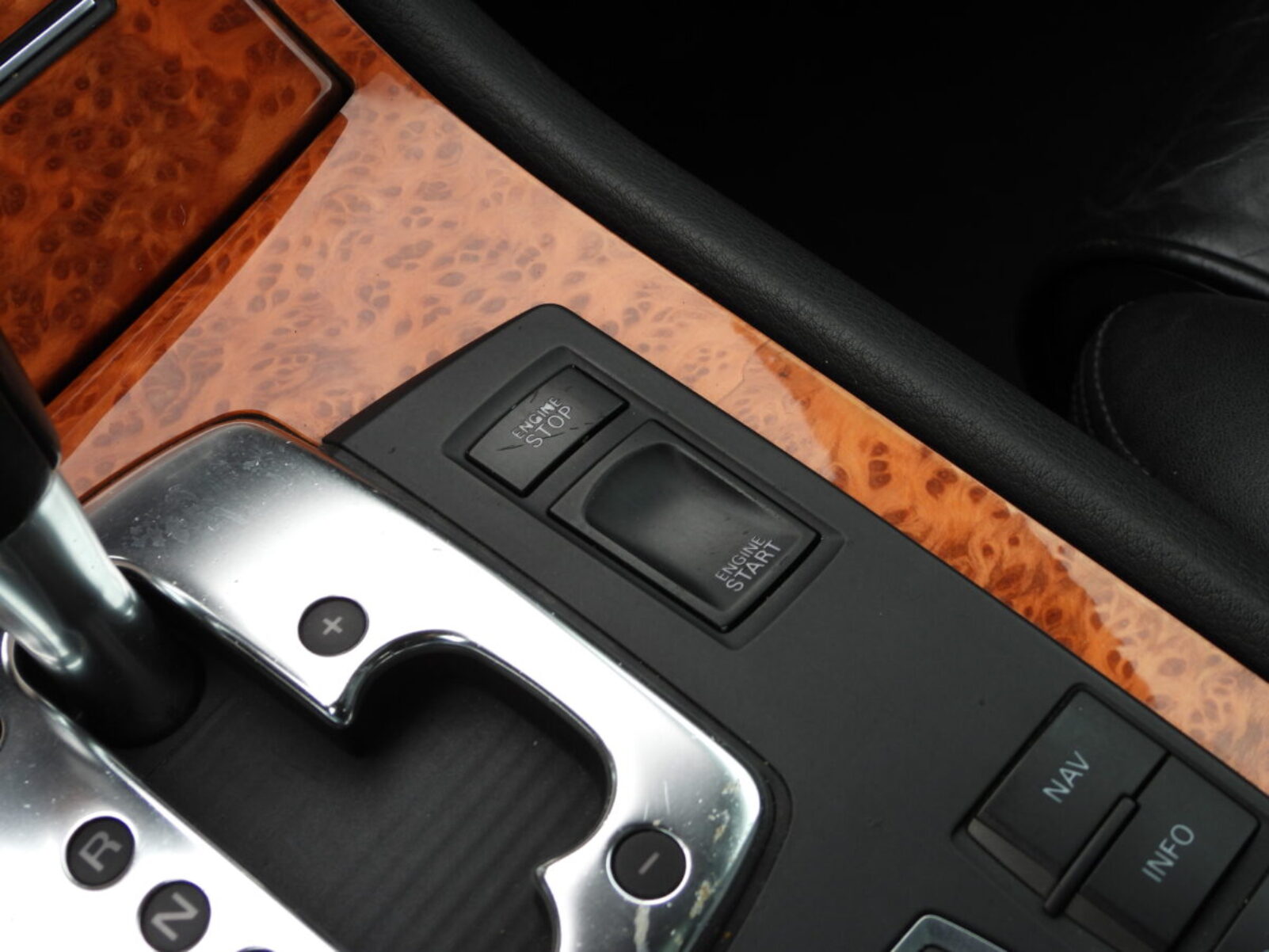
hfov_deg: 38.2
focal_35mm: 50
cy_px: 476
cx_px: 634
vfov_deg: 29.1
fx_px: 1833
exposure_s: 1/250
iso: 100
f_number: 3.2
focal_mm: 9
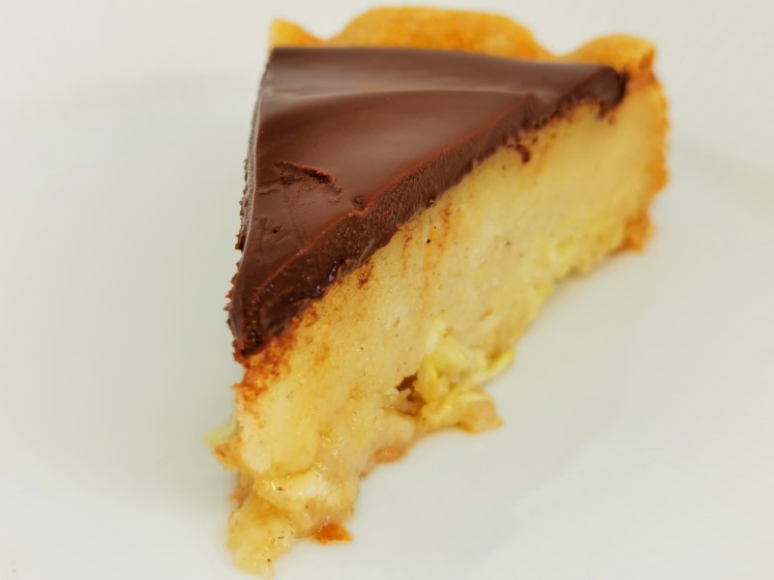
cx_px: 387
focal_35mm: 59
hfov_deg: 32.7
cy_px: 290
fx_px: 1319
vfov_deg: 24.8
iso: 50
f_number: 1.6
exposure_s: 1/100
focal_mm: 5.56
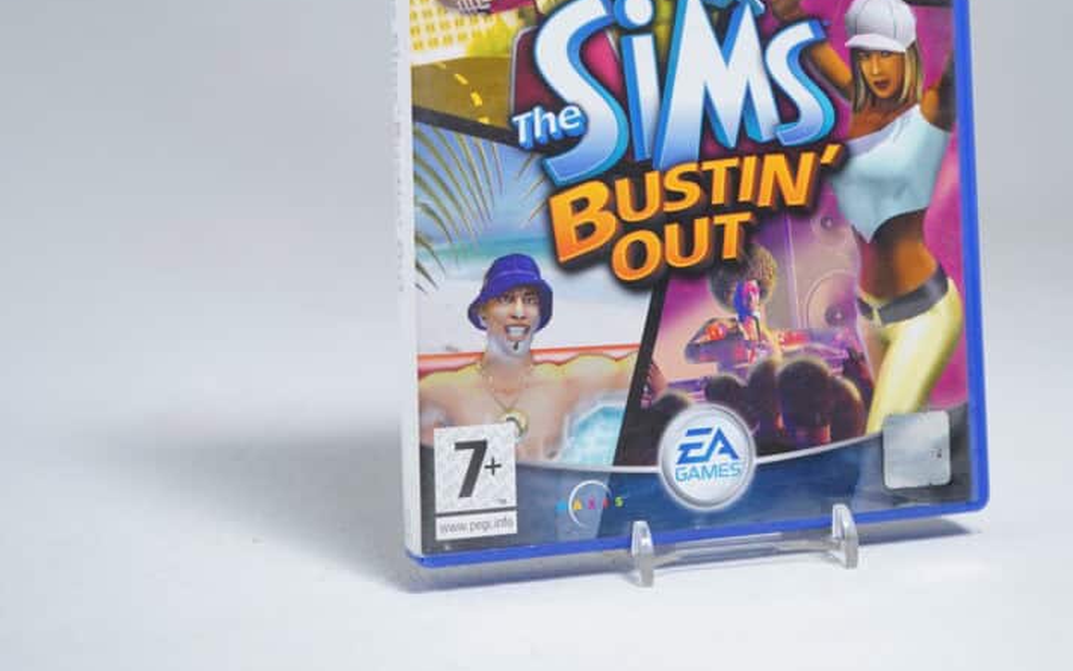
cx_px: 688
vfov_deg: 20.6
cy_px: 98
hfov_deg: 32.8
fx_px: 1813
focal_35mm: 62
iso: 500
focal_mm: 36
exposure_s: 1/50
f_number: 4
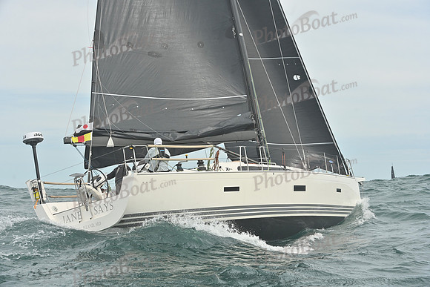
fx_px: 836
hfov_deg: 28.8
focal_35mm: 70
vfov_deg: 19.5
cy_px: 144
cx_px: 215
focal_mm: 70
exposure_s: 1/1250
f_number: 9
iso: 320
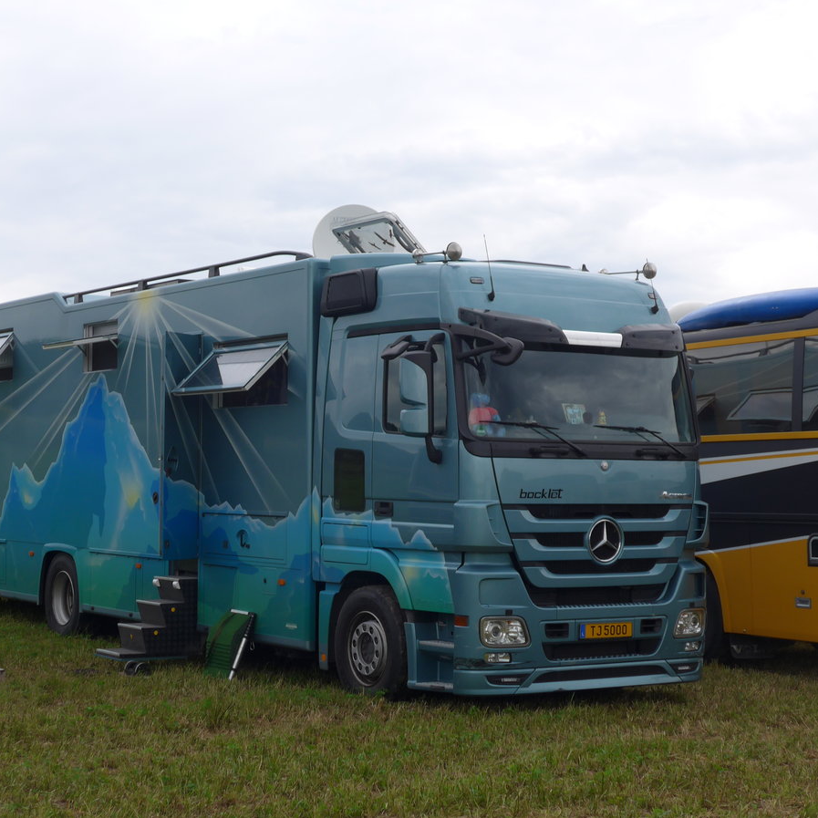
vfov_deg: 26.5
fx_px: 1738
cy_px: 409
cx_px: 364
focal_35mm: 65
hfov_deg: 26.5
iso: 80
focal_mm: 11.3
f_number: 3.4
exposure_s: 1/250
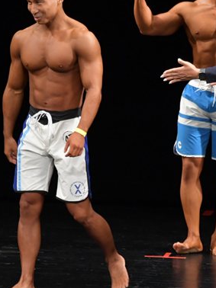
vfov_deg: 3.2
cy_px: 129
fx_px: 5172
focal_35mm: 621
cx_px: 189
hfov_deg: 2.4
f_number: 5.6
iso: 3200
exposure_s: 1/400
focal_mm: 210
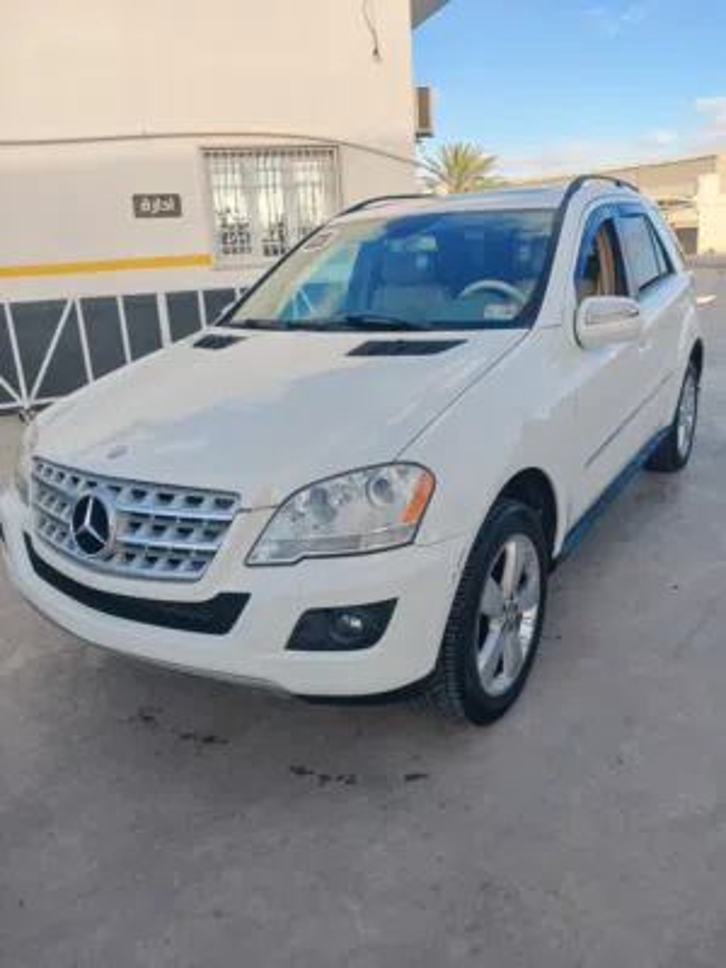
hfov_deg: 56.8
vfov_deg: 71.6
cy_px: 484
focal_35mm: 24
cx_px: 363
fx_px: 671
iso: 100
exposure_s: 1/3000
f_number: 2
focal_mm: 6.83
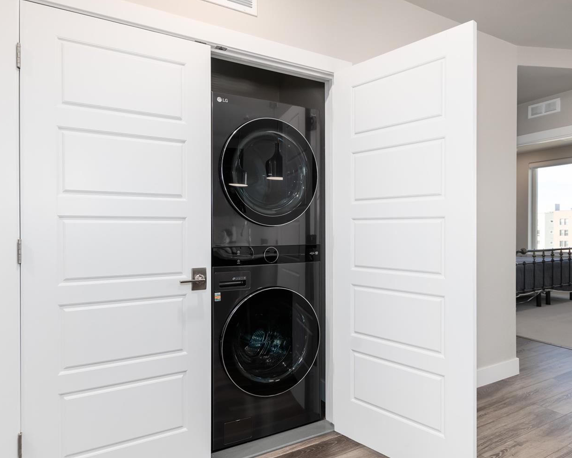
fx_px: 373
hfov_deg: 75.0
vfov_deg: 63.1
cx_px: 278
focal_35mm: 22
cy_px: 237
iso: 640
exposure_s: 1/4
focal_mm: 12
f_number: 7.1
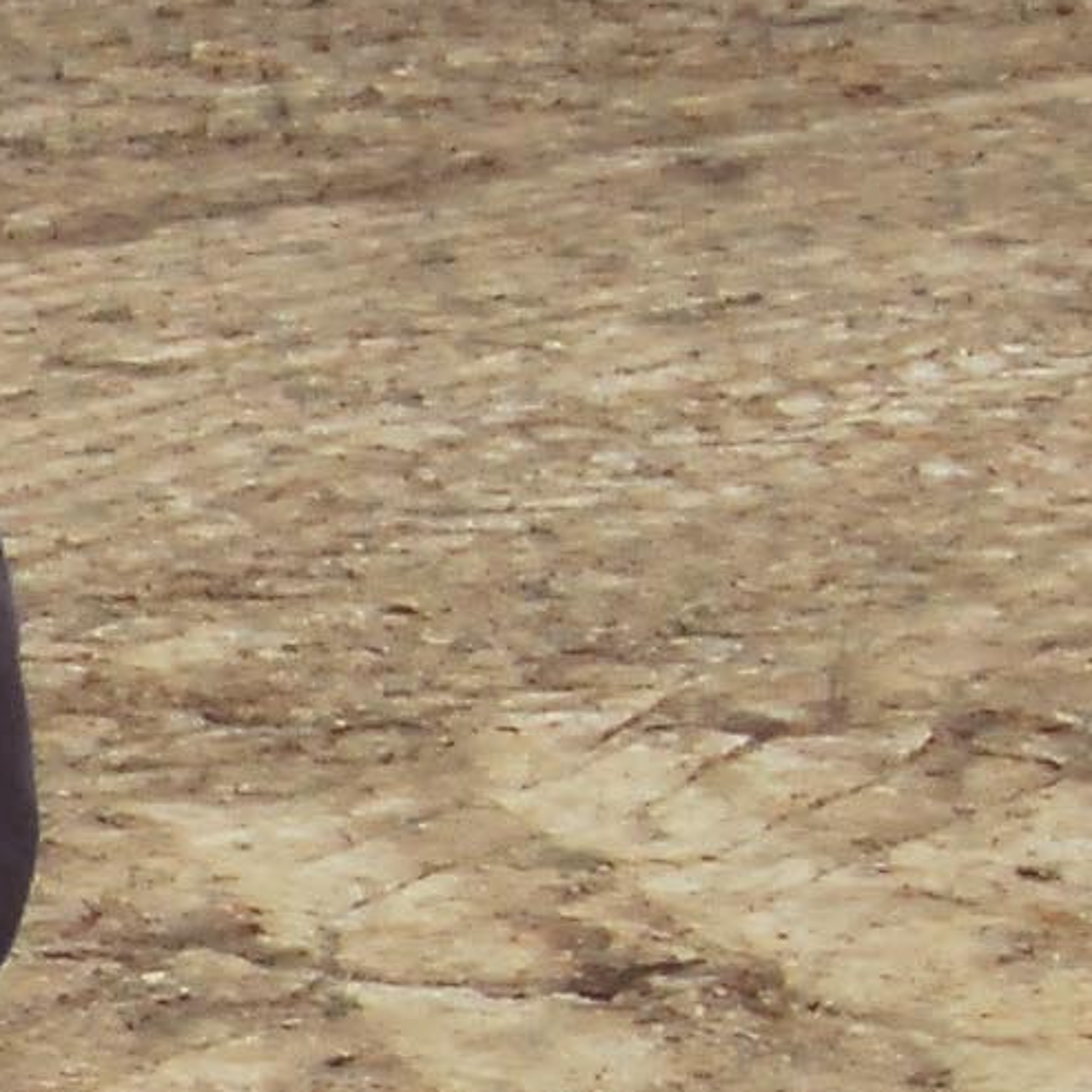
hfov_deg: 11.3
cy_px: 1161
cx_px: -1495
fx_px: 4652
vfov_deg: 13.2
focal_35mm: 130
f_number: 22
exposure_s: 1/100
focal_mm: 13
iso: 500
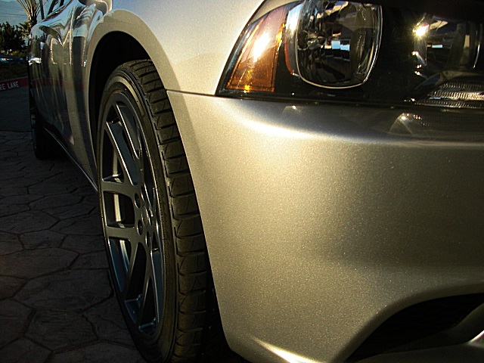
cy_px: 182
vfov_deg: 39.7
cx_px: 242
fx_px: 503
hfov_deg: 51.4
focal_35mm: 36
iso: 50
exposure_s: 1/800
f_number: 2.8
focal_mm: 6.3
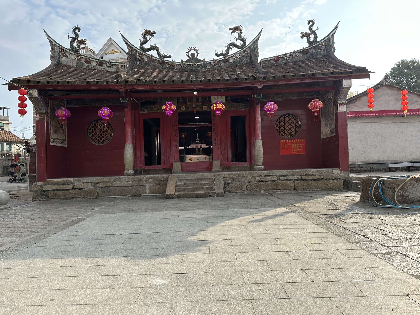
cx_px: 210
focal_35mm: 24
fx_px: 291
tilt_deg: +2.6
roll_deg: +0.0
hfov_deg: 71.6
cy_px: 158
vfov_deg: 56.8
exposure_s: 1/2967
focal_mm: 6.86
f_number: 1.78
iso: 80
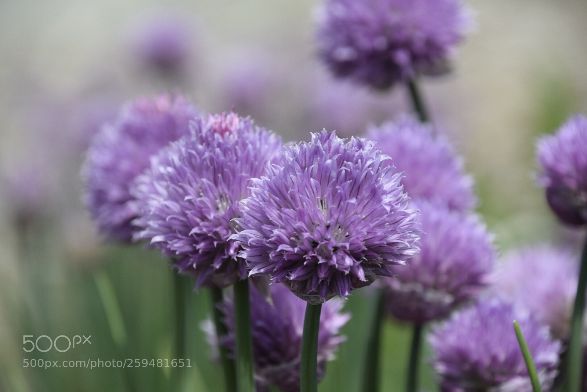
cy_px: 196
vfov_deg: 3.1
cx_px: 294
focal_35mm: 450
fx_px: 7338
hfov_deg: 4.6
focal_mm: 300
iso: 400
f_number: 8
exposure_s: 1/250
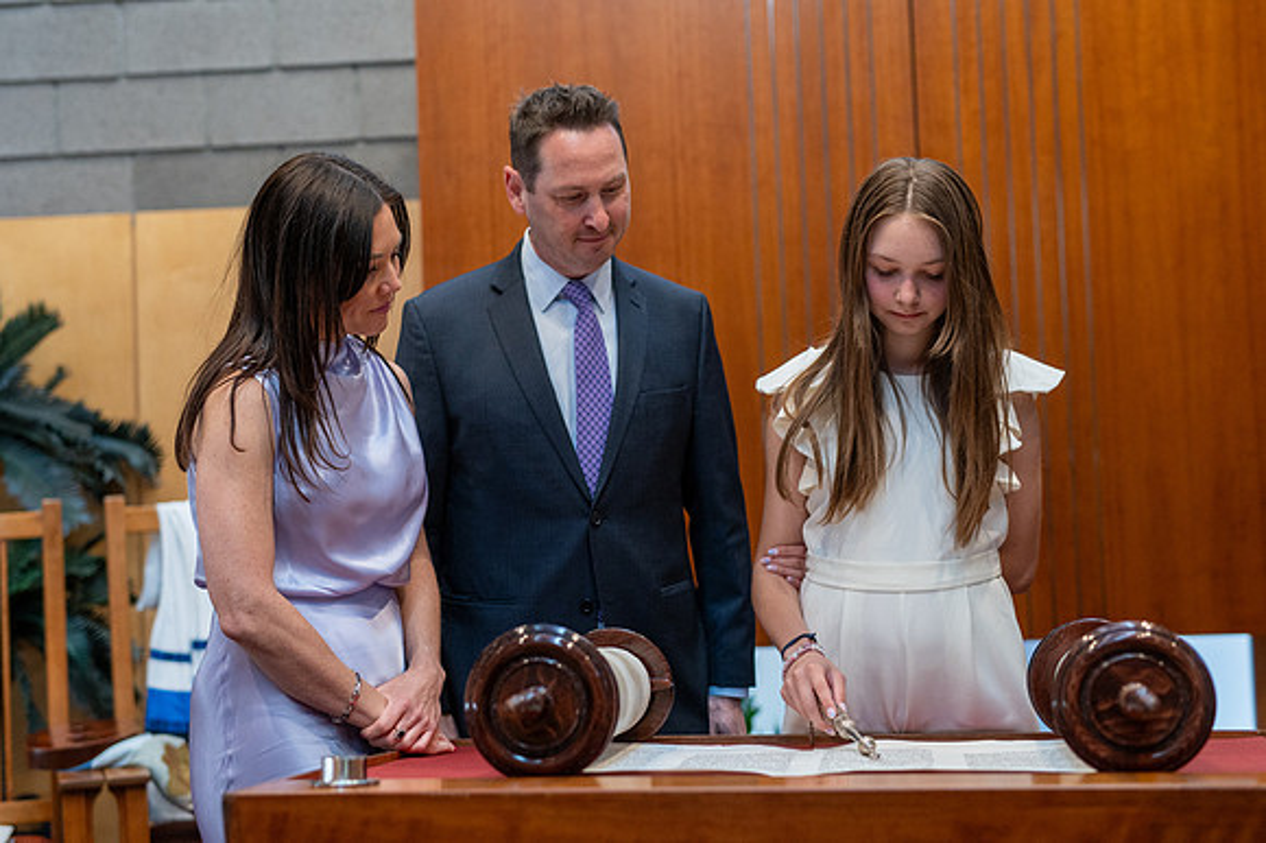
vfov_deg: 23.2
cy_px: 363
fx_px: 2052
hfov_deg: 34.3
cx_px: 622
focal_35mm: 58
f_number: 2.2
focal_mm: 50
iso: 1600
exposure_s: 1/1250
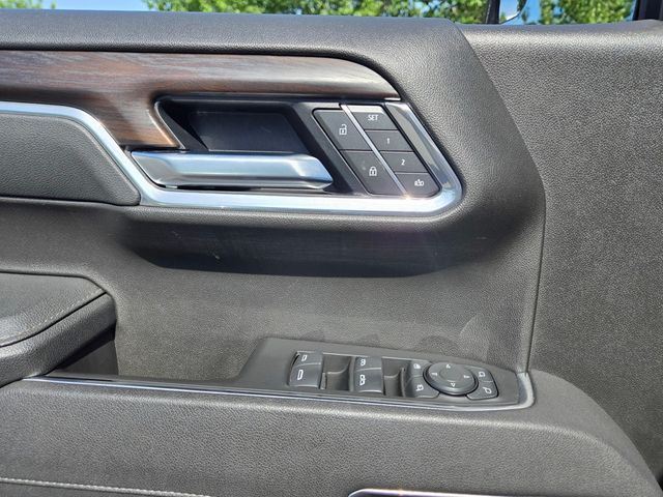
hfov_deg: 73.9
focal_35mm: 23
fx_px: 441
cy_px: 248
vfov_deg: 58.9
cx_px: 332
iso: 25
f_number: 1.8
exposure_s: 1/929
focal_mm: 5.4
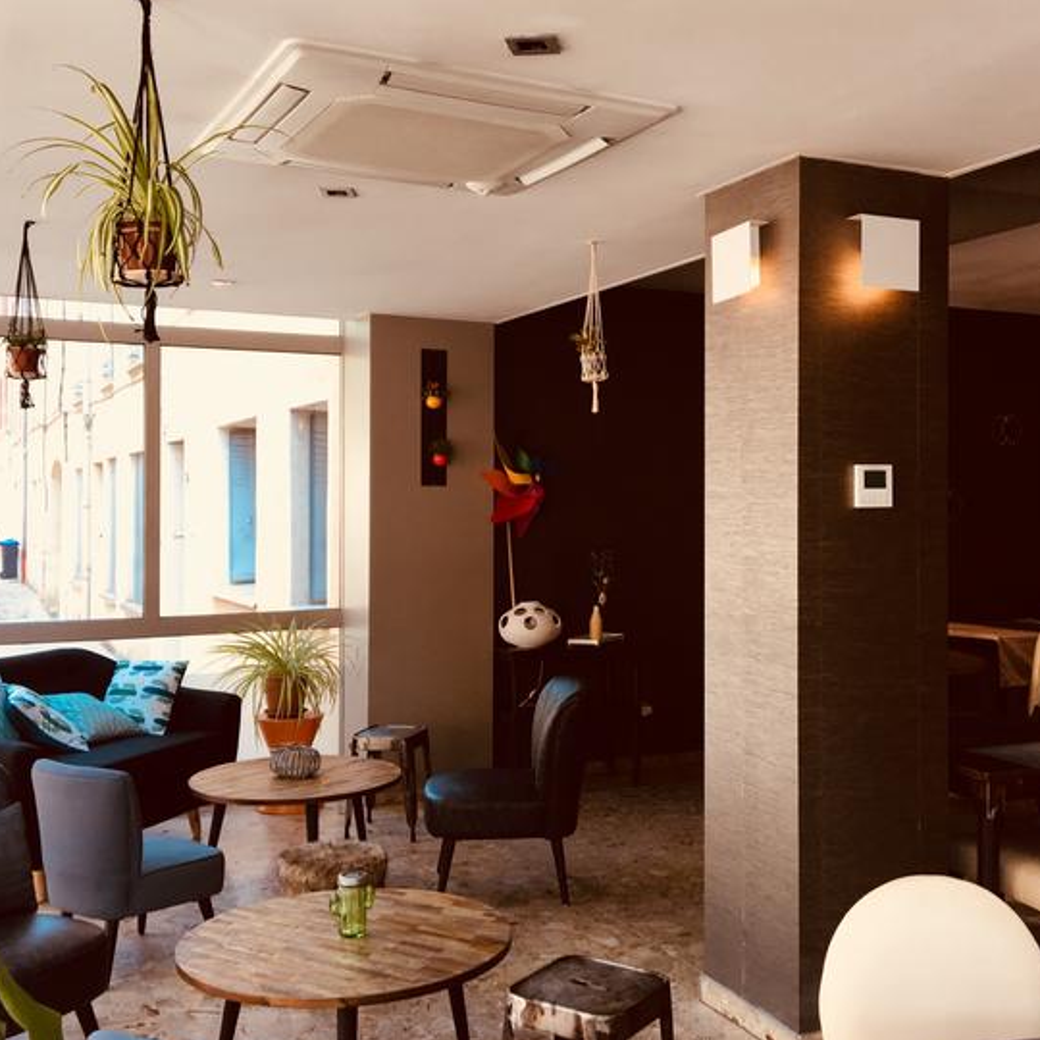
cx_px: 576
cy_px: 499
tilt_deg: +0.4
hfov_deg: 43.8
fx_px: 1292
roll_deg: +0.4
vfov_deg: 43.8
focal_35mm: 38
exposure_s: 1/100
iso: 32
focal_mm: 4.15
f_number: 2.2
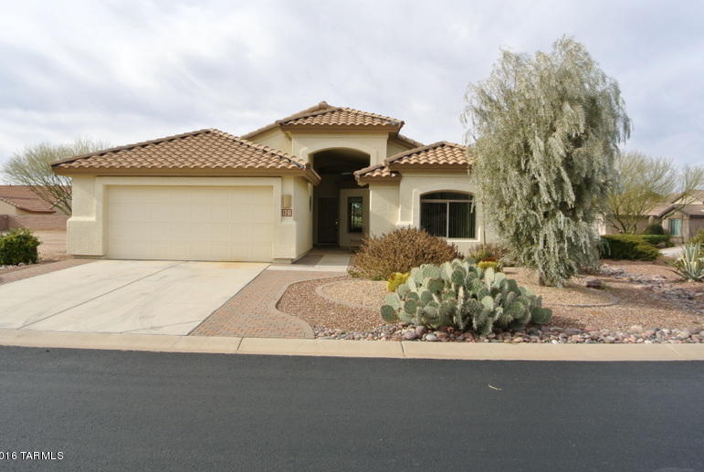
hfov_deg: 65.4
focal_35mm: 28
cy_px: 231
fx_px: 548
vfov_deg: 46.6
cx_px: 343
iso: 100
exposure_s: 1/60
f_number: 13
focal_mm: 10
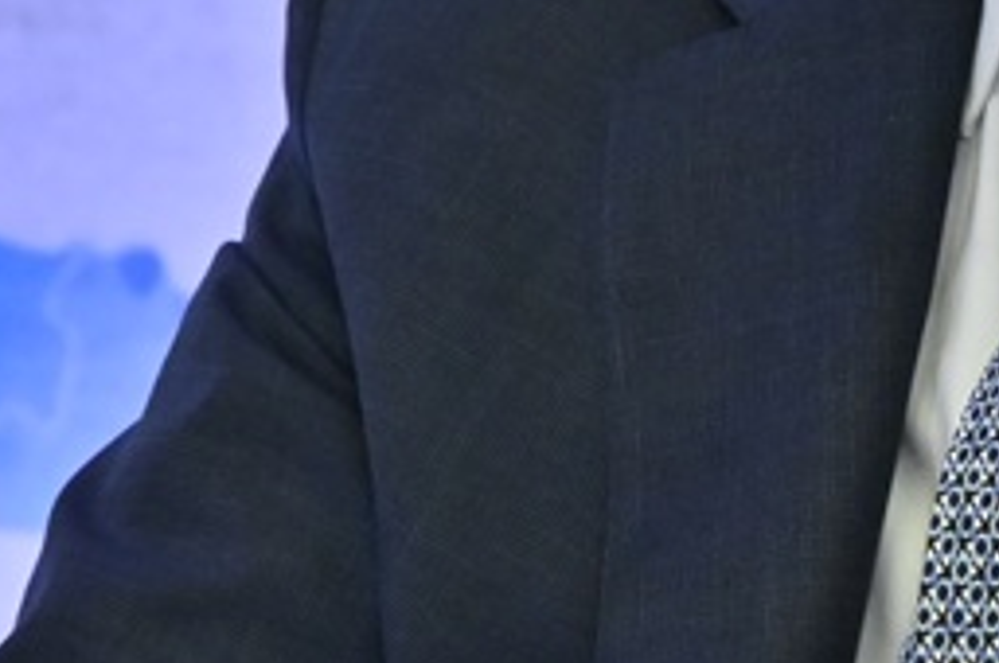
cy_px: -320
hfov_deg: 2.8
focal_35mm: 749
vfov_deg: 1.8
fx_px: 20758
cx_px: 574
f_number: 10
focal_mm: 160
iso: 6400
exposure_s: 1/200
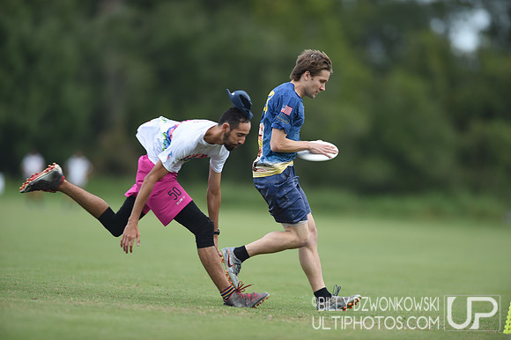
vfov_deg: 3.4
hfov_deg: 5.2
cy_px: 170
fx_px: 5674
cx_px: 256
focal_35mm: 400
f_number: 3.5
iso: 200
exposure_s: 1/1000
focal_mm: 400
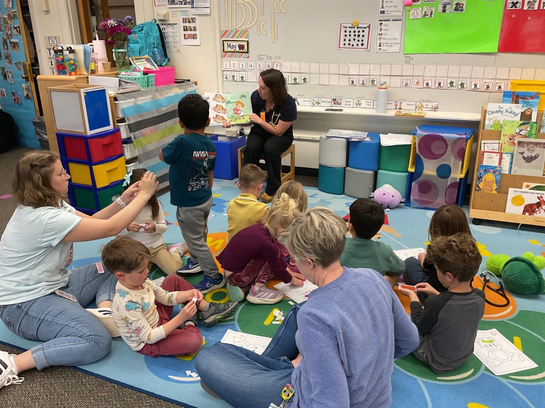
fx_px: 457
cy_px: 204
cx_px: 272
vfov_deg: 48.2
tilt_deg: -21.2
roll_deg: -0.4
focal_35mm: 29
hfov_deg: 61.7
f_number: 1.8
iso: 40
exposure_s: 1/60
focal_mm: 3
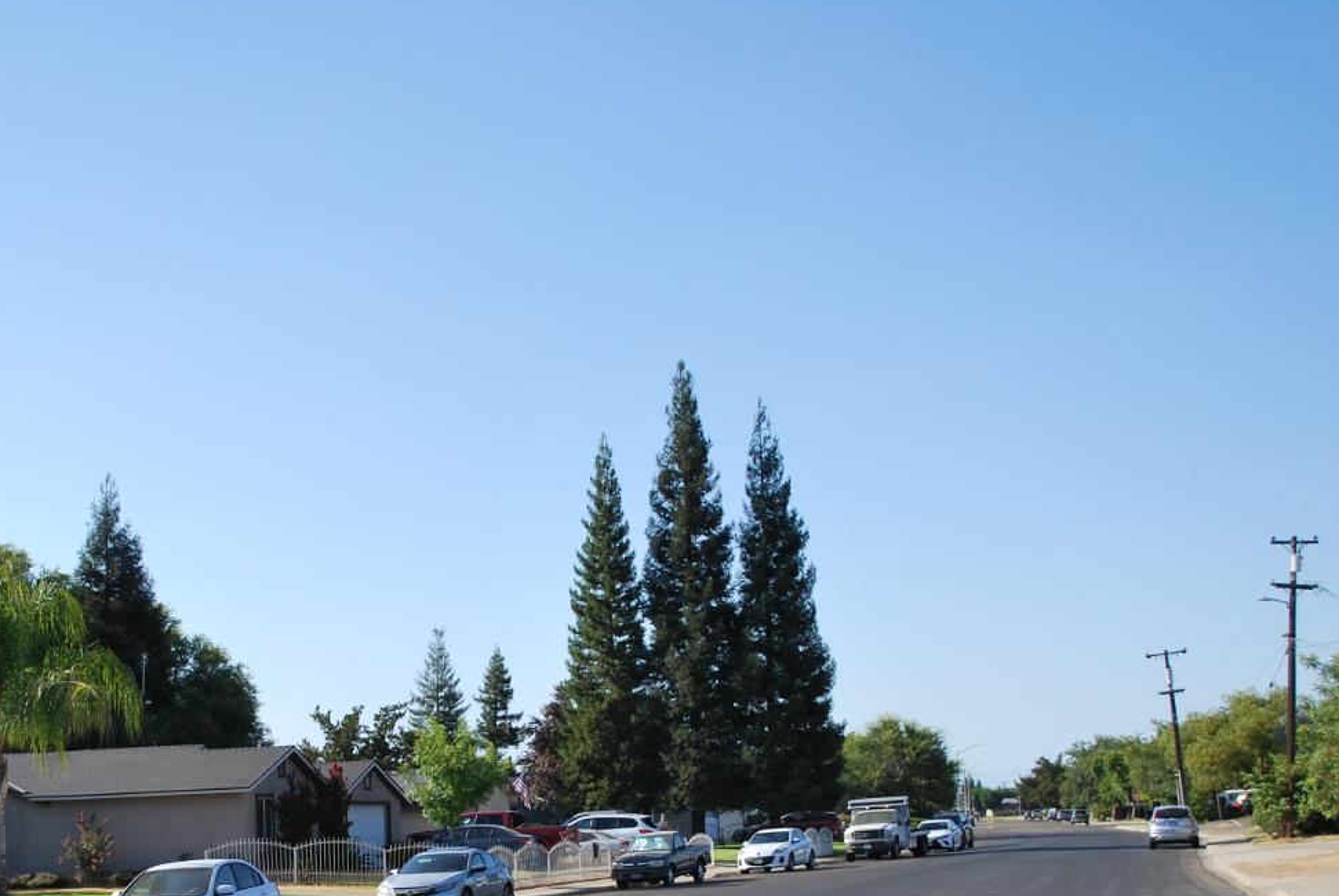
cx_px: 477
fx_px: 1899
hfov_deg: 38.5
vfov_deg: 26.2
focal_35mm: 51
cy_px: 675
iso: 160
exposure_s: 1/1000
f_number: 4
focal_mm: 22
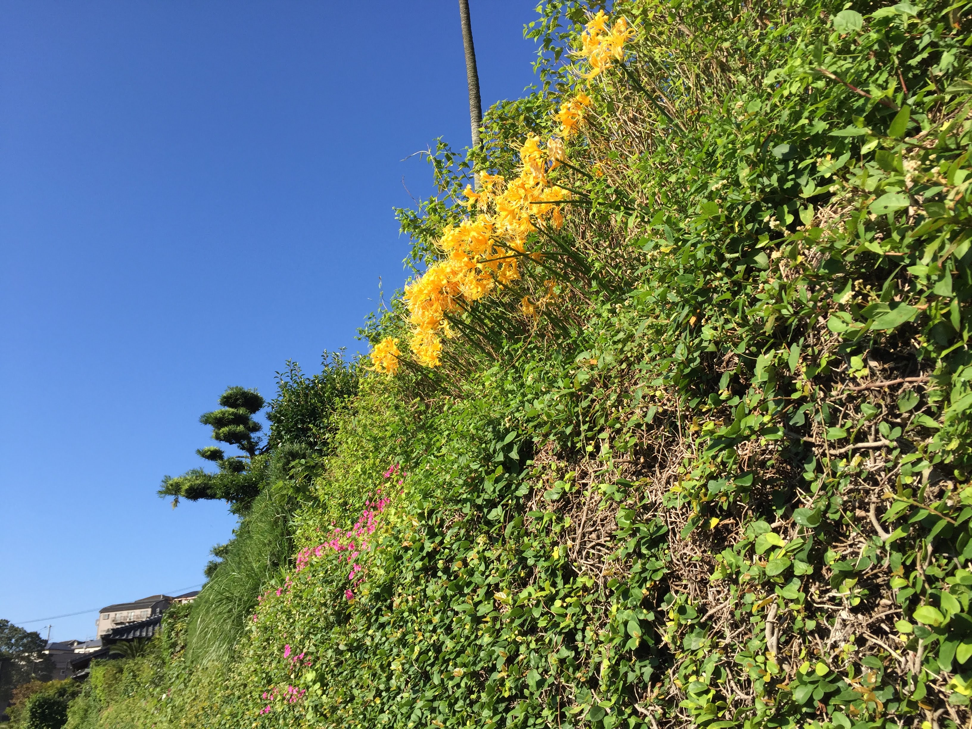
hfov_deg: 61.7
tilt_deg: +25.2
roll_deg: +1.2
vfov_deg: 48.2
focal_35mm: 29
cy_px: 364
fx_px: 814
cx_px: 486
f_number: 2.2
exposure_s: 1/1199
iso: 32
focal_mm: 4.15
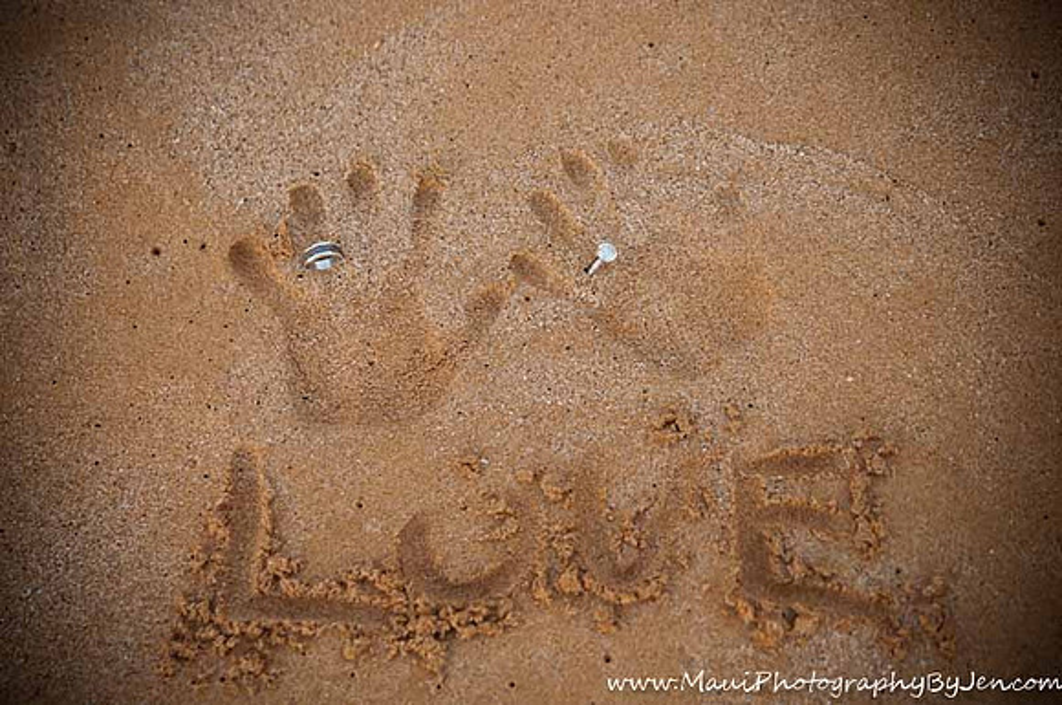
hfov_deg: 28.1
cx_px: 531
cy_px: 352
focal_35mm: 72
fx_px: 2121
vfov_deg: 18.9
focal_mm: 48
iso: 800
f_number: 2.8
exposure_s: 1/200
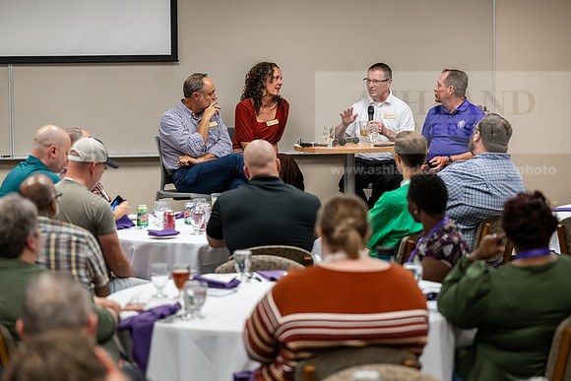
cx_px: 286
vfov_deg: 12.5
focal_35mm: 110
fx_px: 1745
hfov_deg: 18.6
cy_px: 190
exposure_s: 1/200
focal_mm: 110
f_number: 3.2
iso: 2000
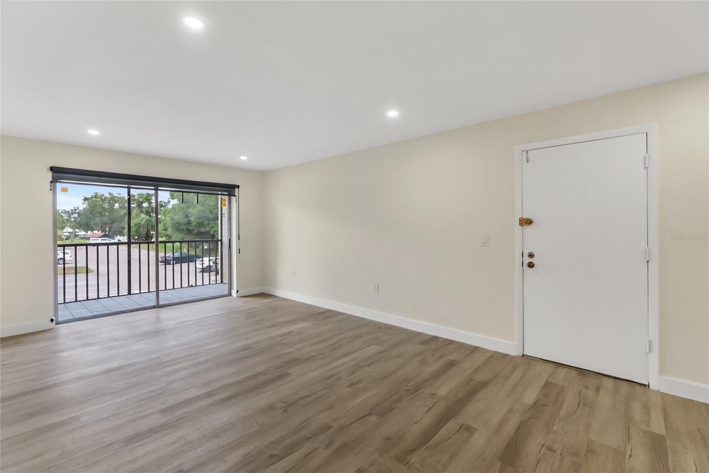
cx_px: 354
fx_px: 295
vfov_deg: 77.3
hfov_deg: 100.4
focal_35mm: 15
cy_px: 236
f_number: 5.6
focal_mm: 10
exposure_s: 1/200
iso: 640
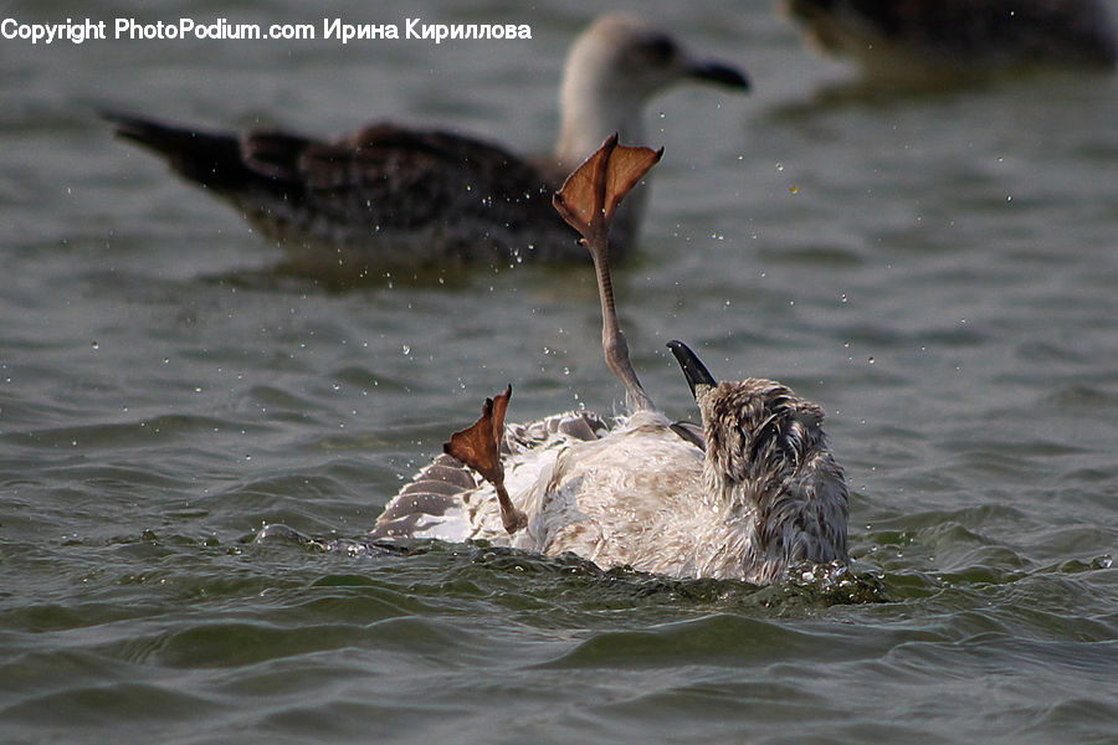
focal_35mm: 390
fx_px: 12111
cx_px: 559
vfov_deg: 3.5
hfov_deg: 5.3
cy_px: 372
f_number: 5.6
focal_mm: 260
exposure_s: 1/4000
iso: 200
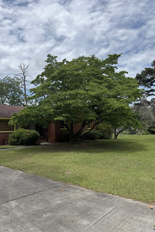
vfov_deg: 71.5
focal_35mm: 25
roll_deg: +1.1
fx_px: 161
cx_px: 76
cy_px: 116
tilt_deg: +5.0
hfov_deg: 51.3
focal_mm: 6.76
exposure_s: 1/5814
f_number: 1.78
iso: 80
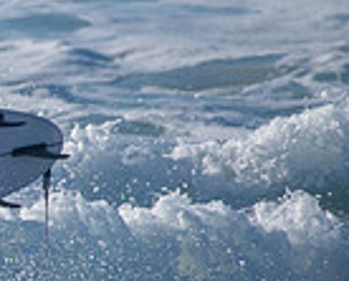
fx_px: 20350
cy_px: 237
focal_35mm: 1966
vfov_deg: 0.8
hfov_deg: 1.0
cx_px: -326
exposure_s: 1/2000
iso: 200
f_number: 5.6
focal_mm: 500
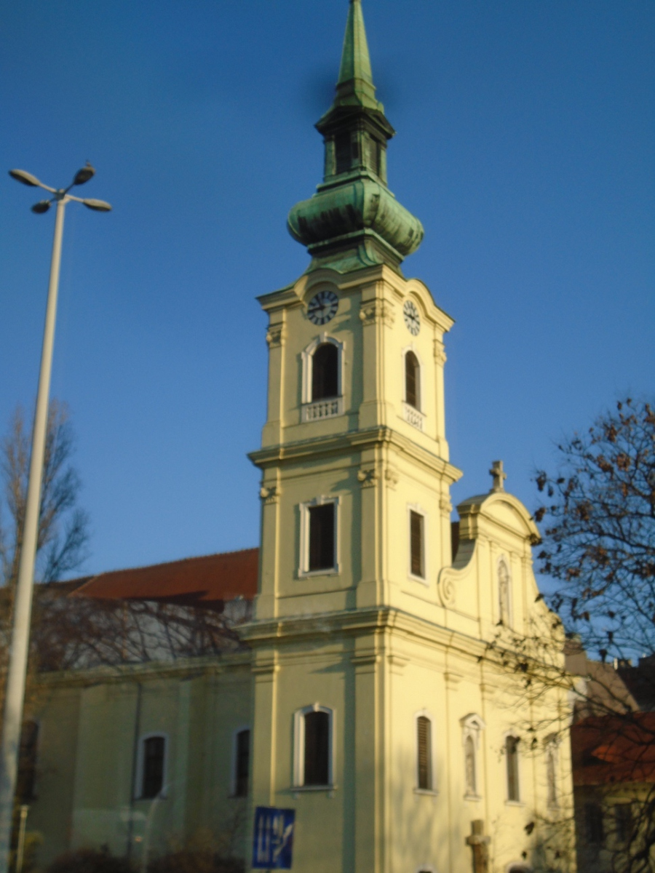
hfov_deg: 29.7
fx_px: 1236
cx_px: 328
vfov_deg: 38.9
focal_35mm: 49
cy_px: 436
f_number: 4.5
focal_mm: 8.7
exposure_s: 1/250
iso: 100
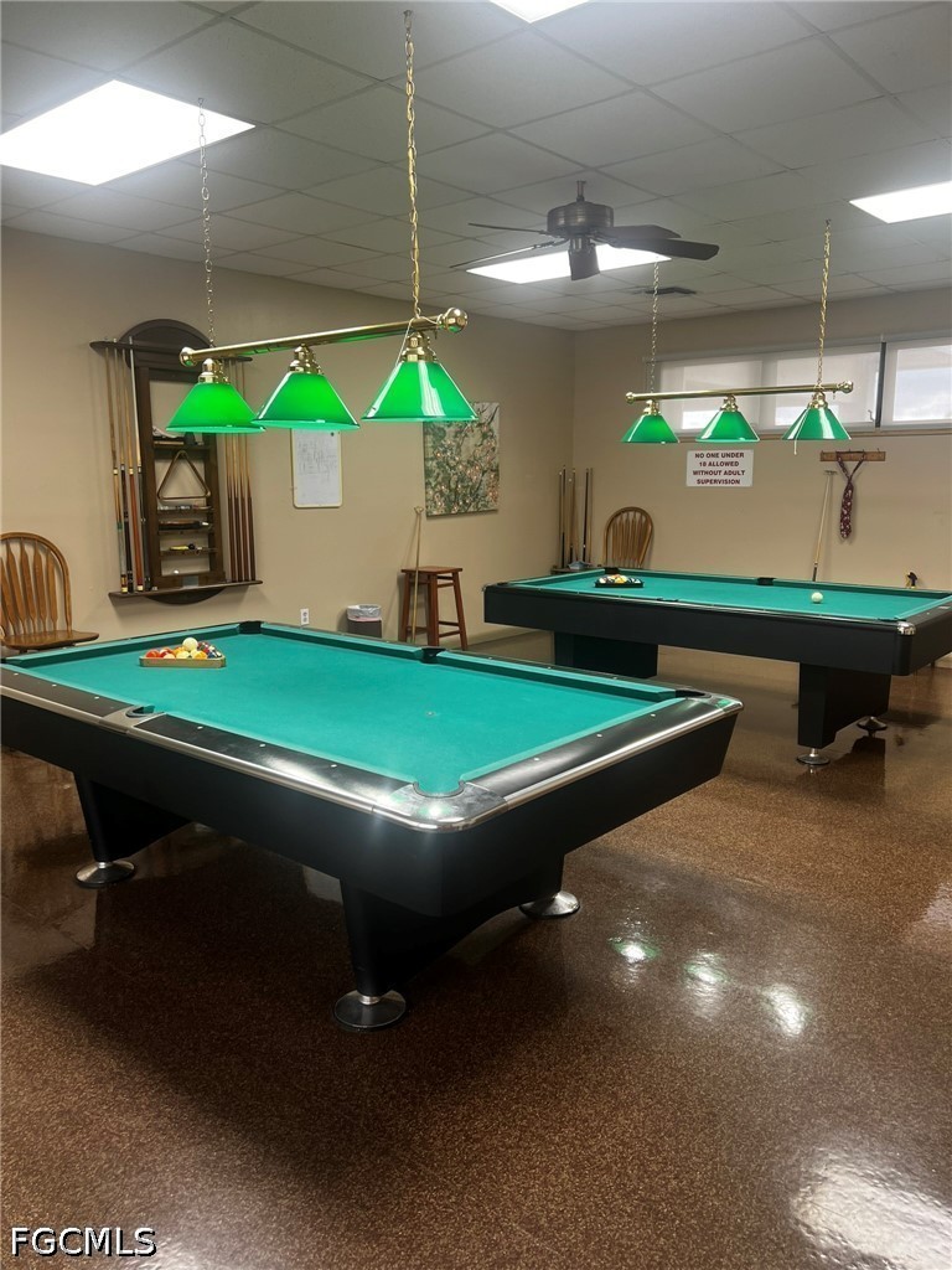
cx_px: 476
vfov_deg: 67.3
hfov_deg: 53.1
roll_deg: +0.1
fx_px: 953
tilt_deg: -9.9
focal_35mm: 26
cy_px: 635
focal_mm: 5.7
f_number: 1.5
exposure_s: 1/60
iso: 80
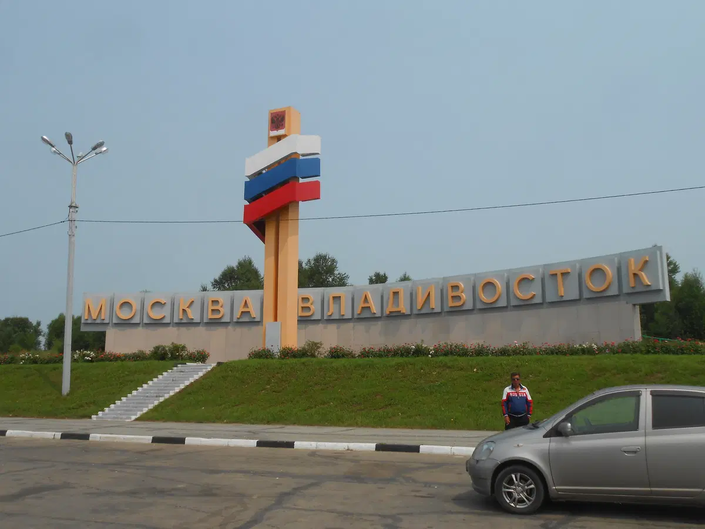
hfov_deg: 54.0
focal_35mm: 34
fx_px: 692
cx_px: 352
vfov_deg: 41.8
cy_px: 264
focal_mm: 6
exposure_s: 1/1500
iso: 80
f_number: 3.9
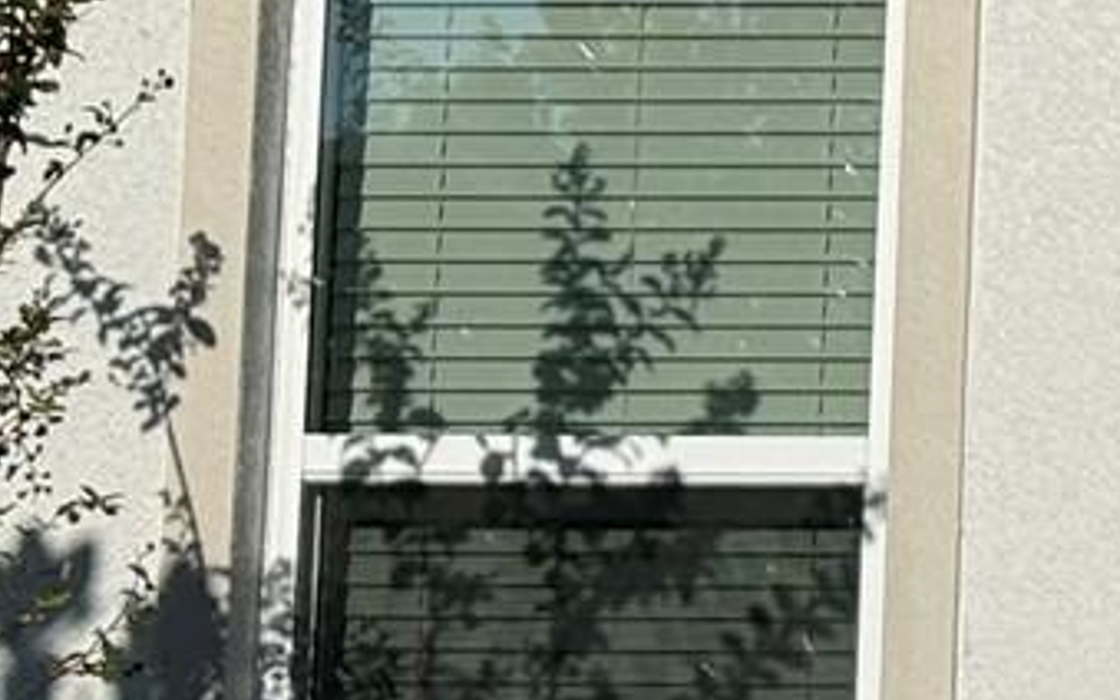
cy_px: -142
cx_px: 2247
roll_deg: -1.7
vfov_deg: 5.4
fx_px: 7327
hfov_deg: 8.3
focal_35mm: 240
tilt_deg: +7.3
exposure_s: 1/13333
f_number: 1.78
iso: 50
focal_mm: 6.76
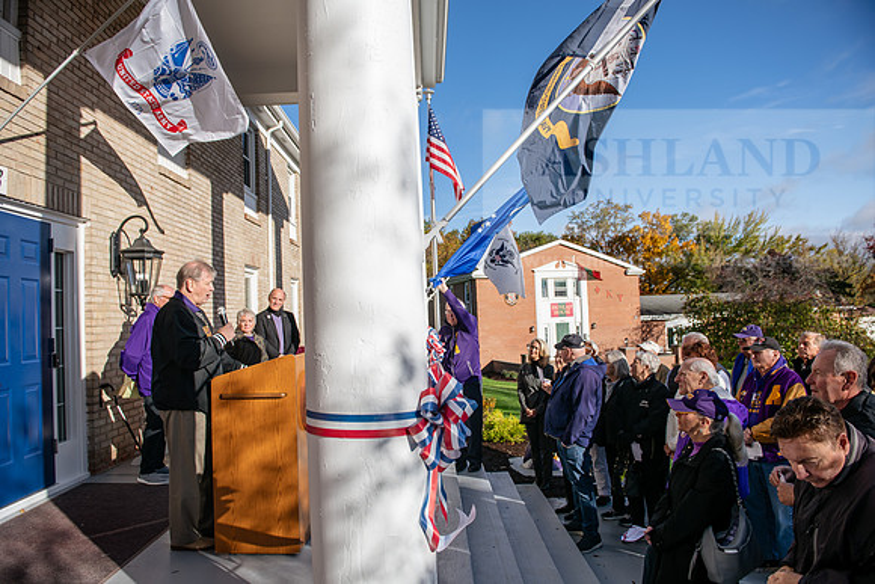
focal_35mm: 24
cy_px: 292
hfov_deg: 73.7
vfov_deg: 53.2
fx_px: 583
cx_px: 438
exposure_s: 1/1600
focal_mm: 24
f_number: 3.5
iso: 80
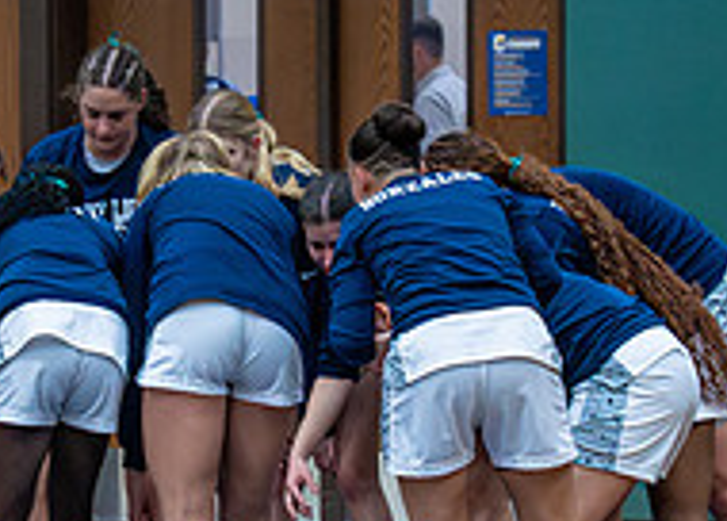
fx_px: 6653
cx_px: 292
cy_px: 399
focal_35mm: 322
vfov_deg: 4.5
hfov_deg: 6.3
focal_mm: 67.7
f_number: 2.8
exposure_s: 1/1000
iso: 5000
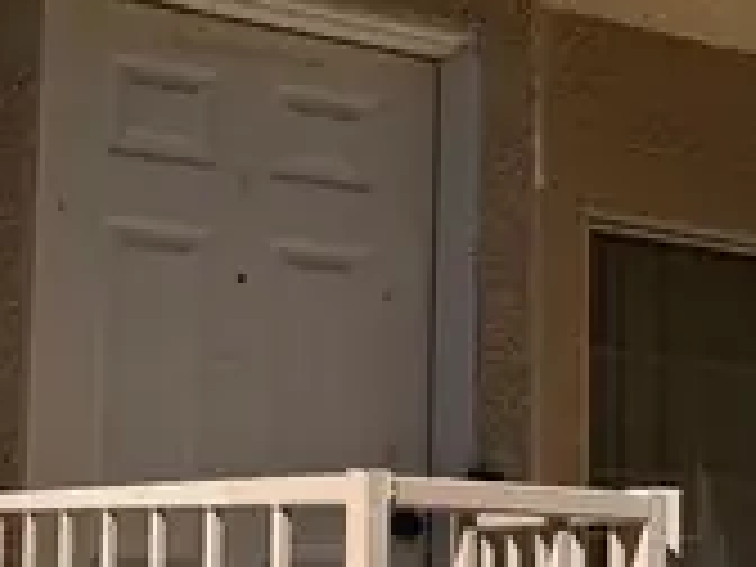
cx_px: 0
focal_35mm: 57
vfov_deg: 25.4
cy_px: 418
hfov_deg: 31.3
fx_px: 1245
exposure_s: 1/6711
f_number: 1.78
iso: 80
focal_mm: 6.76
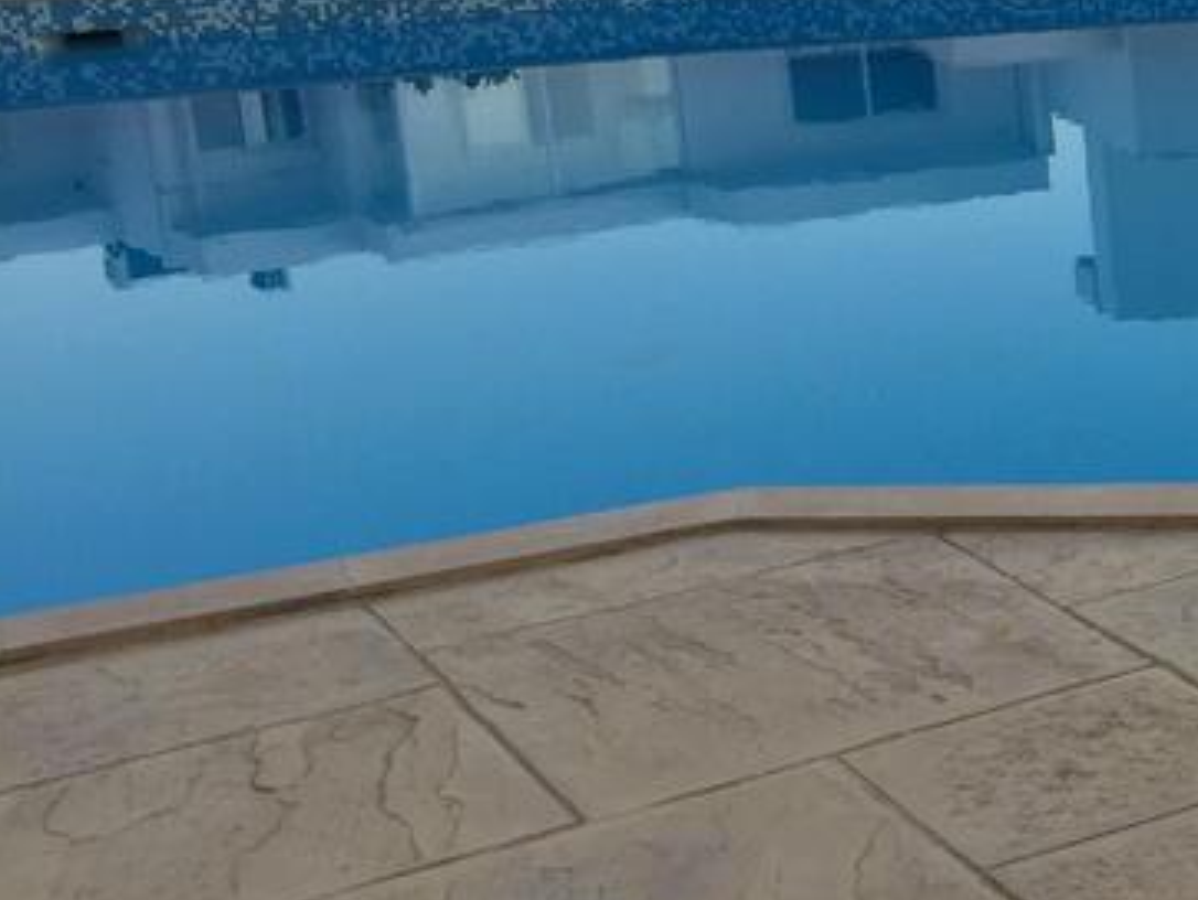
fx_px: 2840
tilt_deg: -14.6
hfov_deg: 21.0
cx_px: 1684
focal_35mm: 82
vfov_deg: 18.0
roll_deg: +1.9
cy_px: 354
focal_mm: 4.15
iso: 32
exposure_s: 1/60
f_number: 2.2
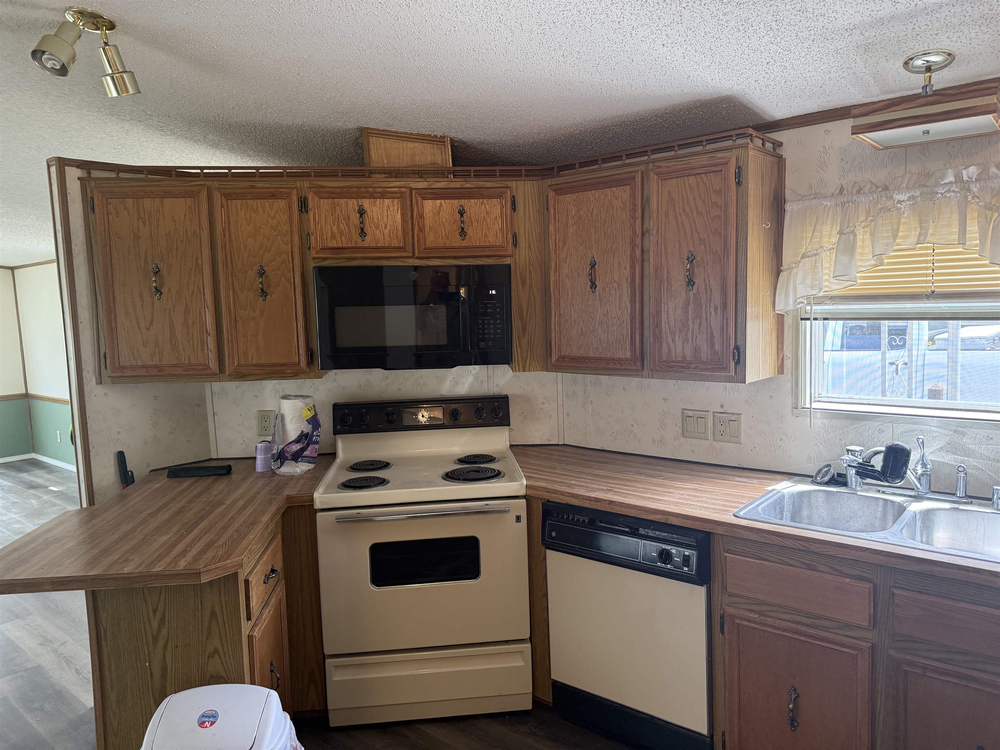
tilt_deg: -3.6
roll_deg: +1.8
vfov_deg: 56.8
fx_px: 693
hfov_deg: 71.6
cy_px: 375
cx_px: 500
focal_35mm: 24
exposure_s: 1/120
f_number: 1.78
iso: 250
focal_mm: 6.76
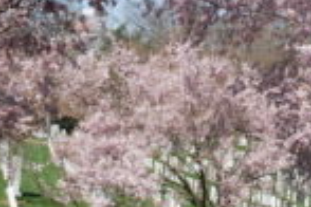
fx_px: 1276
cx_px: 190
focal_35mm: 148
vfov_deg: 9.3
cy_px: 26
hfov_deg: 13.9
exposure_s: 1/100
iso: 100
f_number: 11
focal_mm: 29
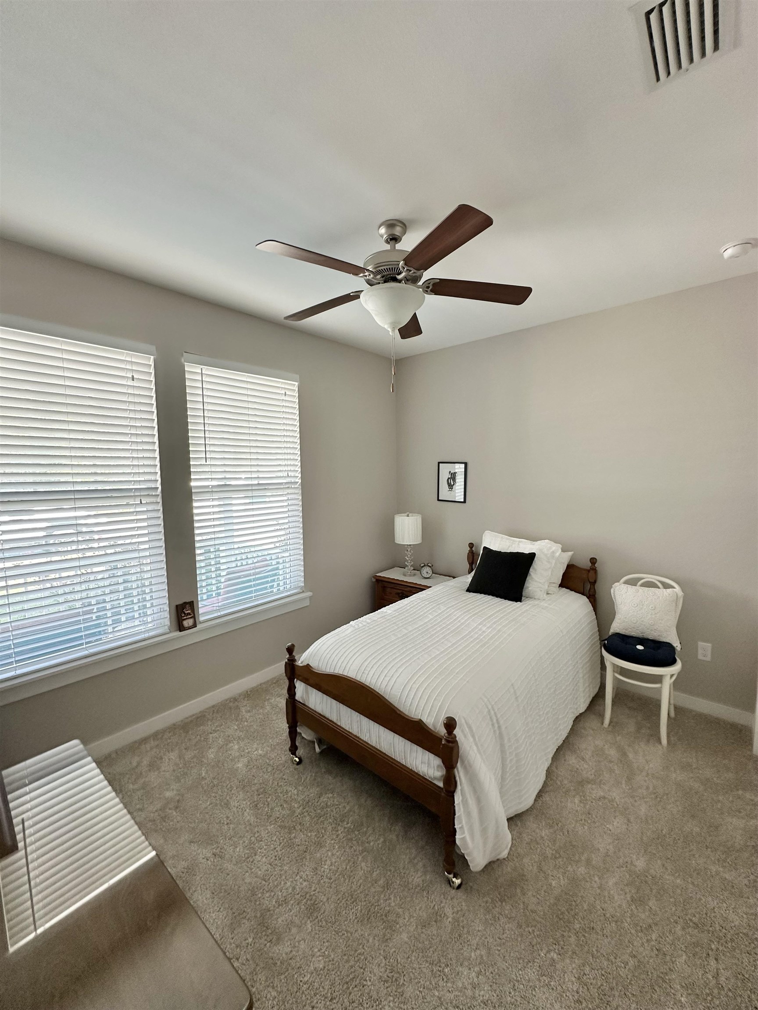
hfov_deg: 85.7
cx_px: 379
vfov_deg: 102.1
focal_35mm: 14
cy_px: 505
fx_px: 409
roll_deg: +0.5
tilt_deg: -5.3
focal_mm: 2.22
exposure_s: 1/60
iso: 160
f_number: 2.2
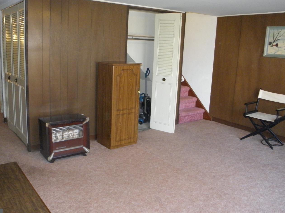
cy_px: 100
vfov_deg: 44.1
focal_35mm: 32
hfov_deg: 56.7
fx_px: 263
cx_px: 126
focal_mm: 5
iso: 320
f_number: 3.5
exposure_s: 1/30
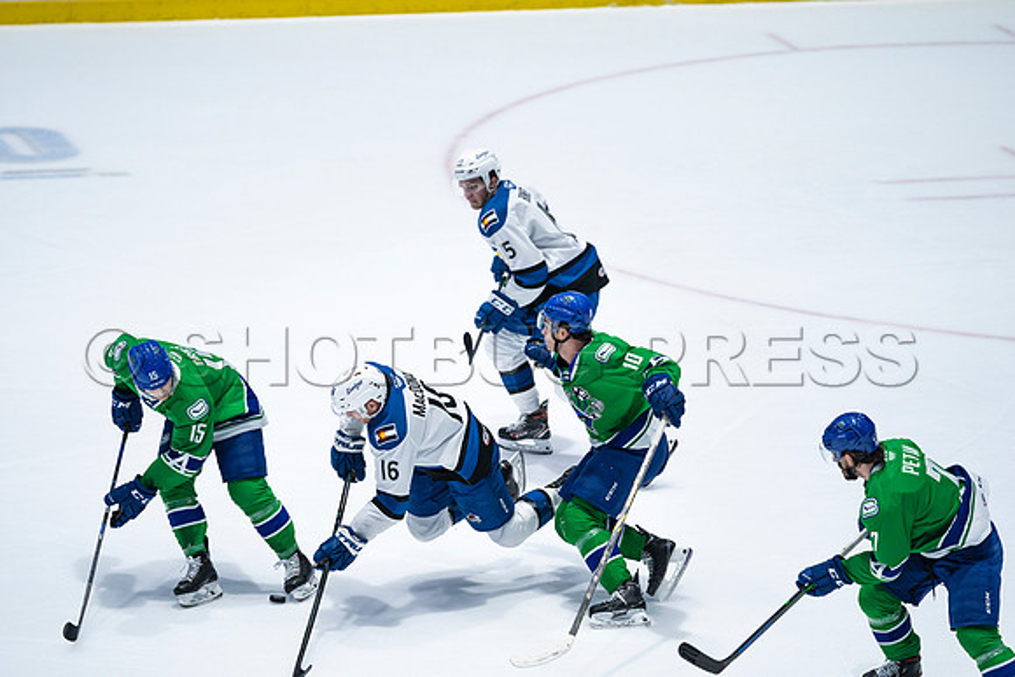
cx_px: 508
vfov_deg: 6.9
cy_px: 338
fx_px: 5640
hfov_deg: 10.3
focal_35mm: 200
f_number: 2.8
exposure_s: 1/1250
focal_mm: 200
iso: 1250
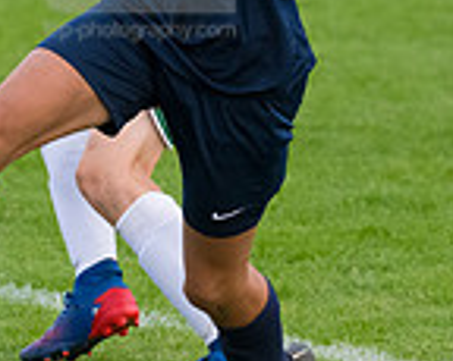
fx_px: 10115
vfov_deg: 2.0
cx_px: 142
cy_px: -71
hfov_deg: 2.6
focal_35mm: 755
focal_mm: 200
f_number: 5.6
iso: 3200
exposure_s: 1/2000
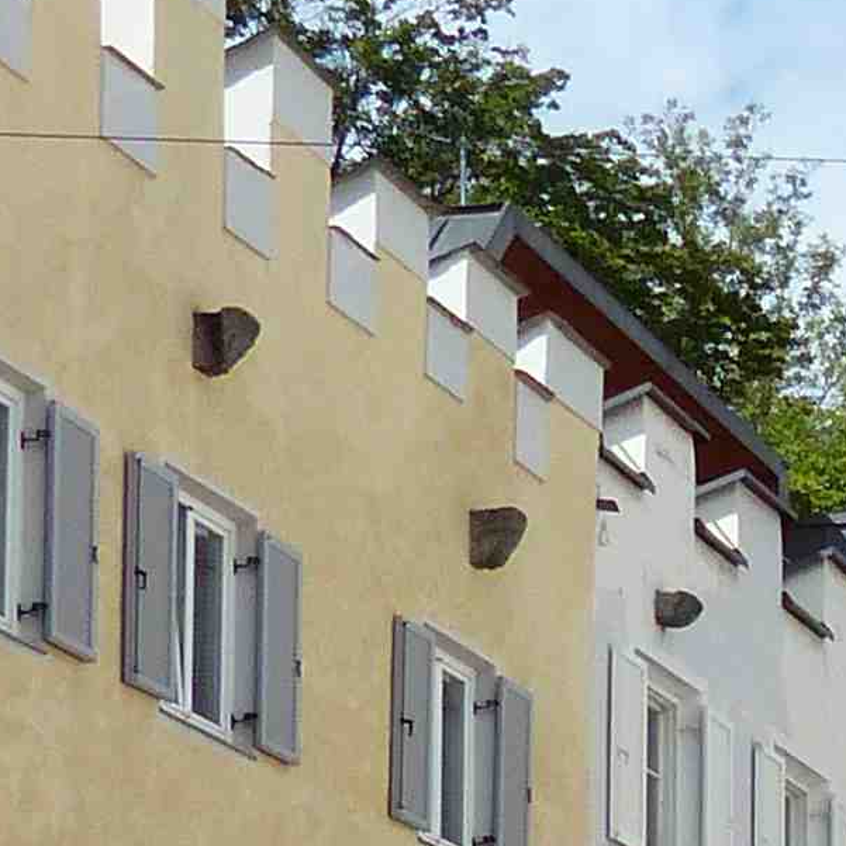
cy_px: 1437
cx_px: 1609
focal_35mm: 153
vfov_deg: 10.8
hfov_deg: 10.6
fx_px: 4230
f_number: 4
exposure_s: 1/1000
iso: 100
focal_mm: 4.5
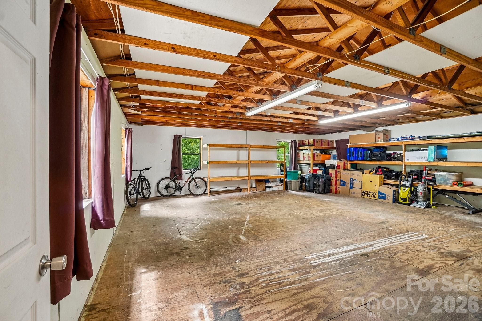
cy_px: 160
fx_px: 201
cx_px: 241
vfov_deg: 77.3
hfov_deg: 100.4
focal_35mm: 15
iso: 400
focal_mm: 10
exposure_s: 1/5
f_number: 8
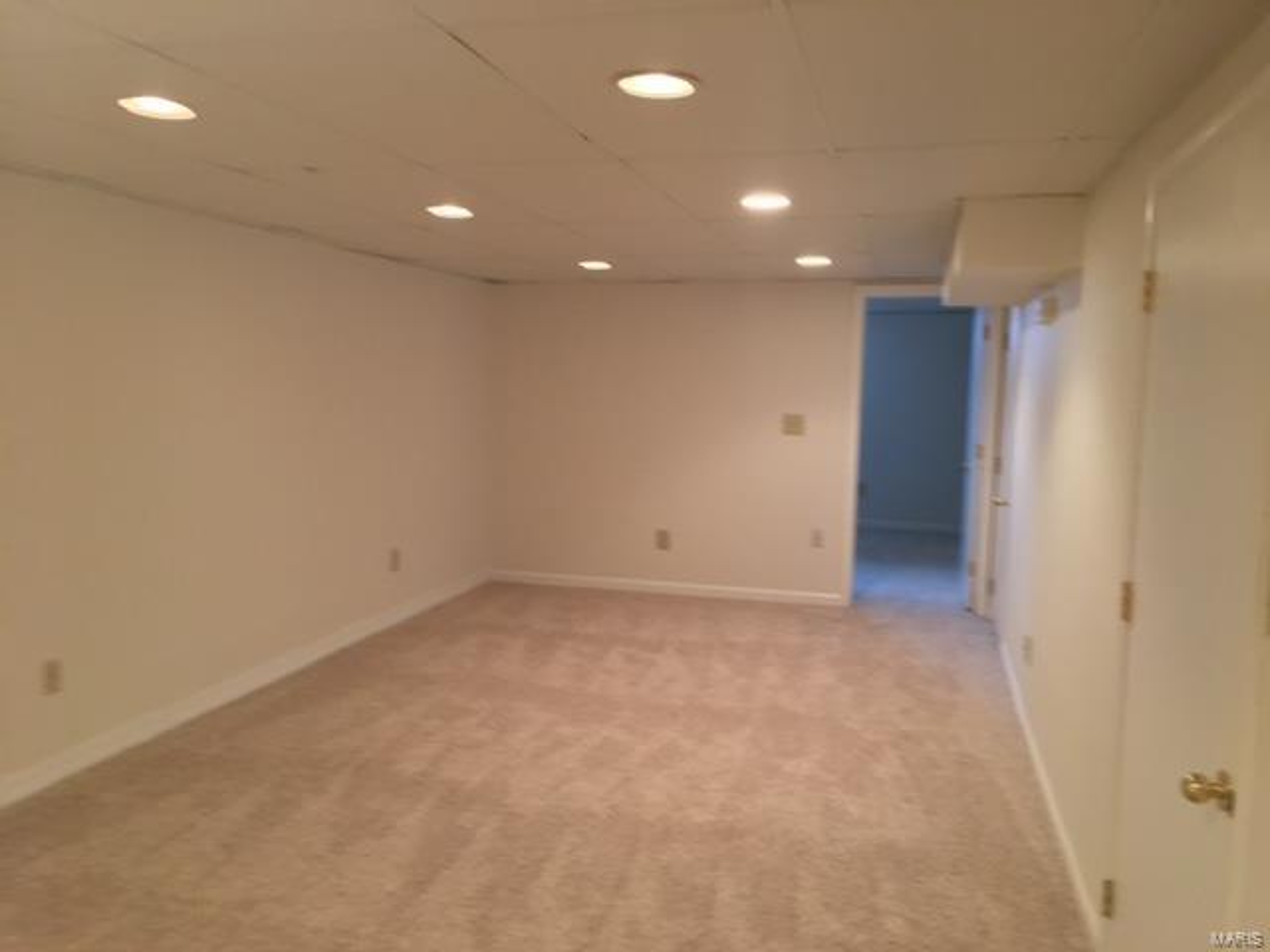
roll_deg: -2.3
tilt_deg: -2.6
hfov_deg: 61.7
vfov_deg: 48.2
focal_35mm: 29
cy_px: 476
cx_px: 635
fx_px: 1064
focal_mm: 4.15
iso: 200
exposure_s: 1/24
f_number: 2.2
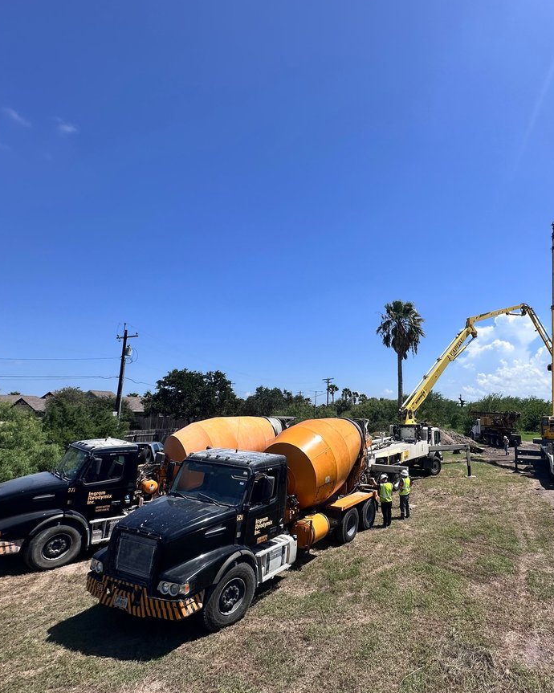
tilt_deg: +10.9
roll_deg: -0.4
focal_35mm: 19
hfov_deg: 68.2
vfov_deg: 83.3
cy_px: 340
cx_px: 383
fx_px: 390
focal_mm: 2.22
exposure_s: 1/3300
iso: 50
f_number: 2.2
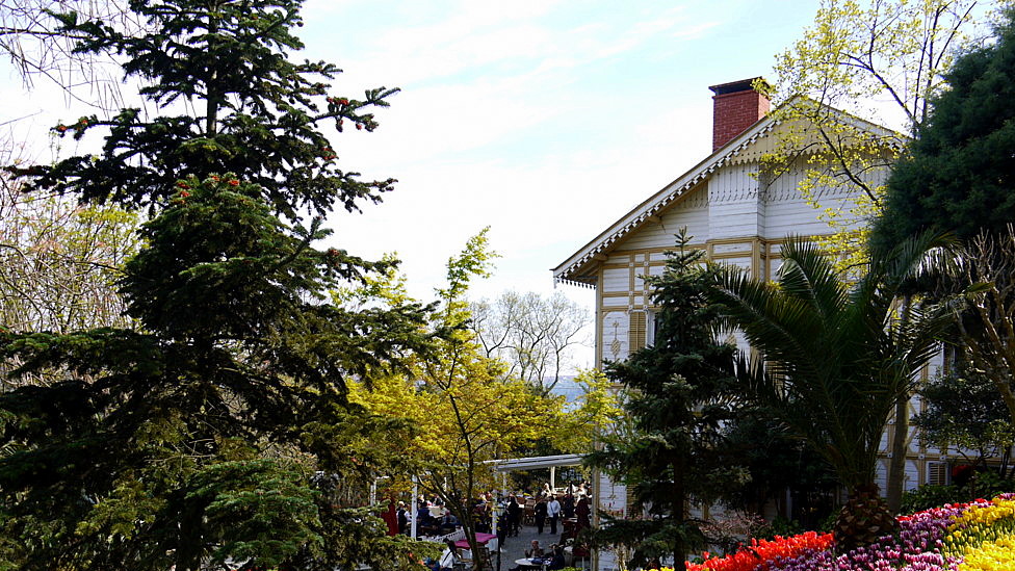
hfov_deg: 61.0
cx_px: 524
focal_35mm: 32
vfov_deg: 36.2
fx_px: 861
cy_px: 391
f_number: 5.6
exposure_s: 1/200
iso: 100
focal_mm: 14
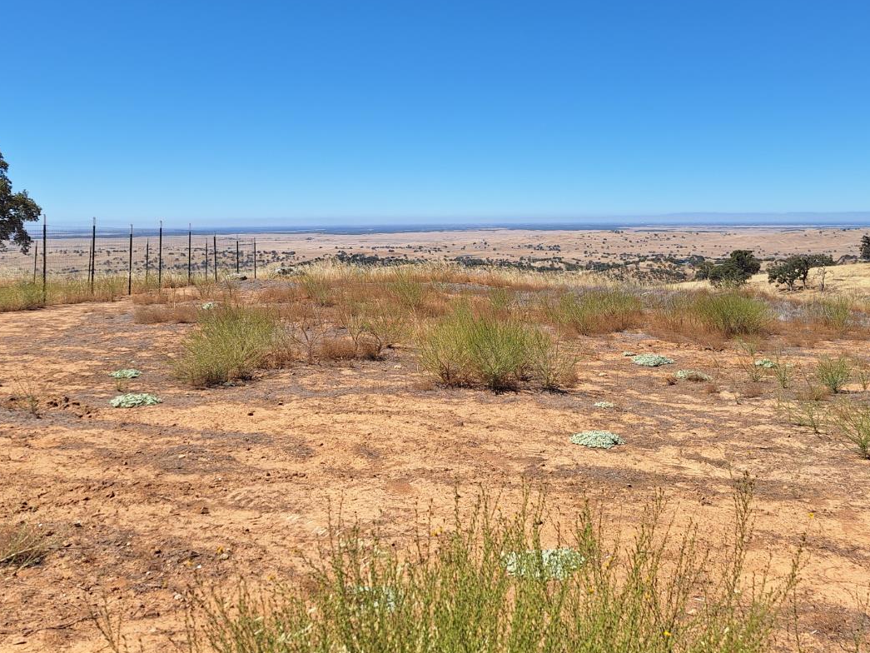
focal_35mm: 33
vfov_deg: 42.1
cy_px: 192
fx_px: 829
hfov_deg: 55.2
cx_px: 492
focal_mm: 5.54
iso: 40
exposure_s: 1/2710
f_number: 1.8
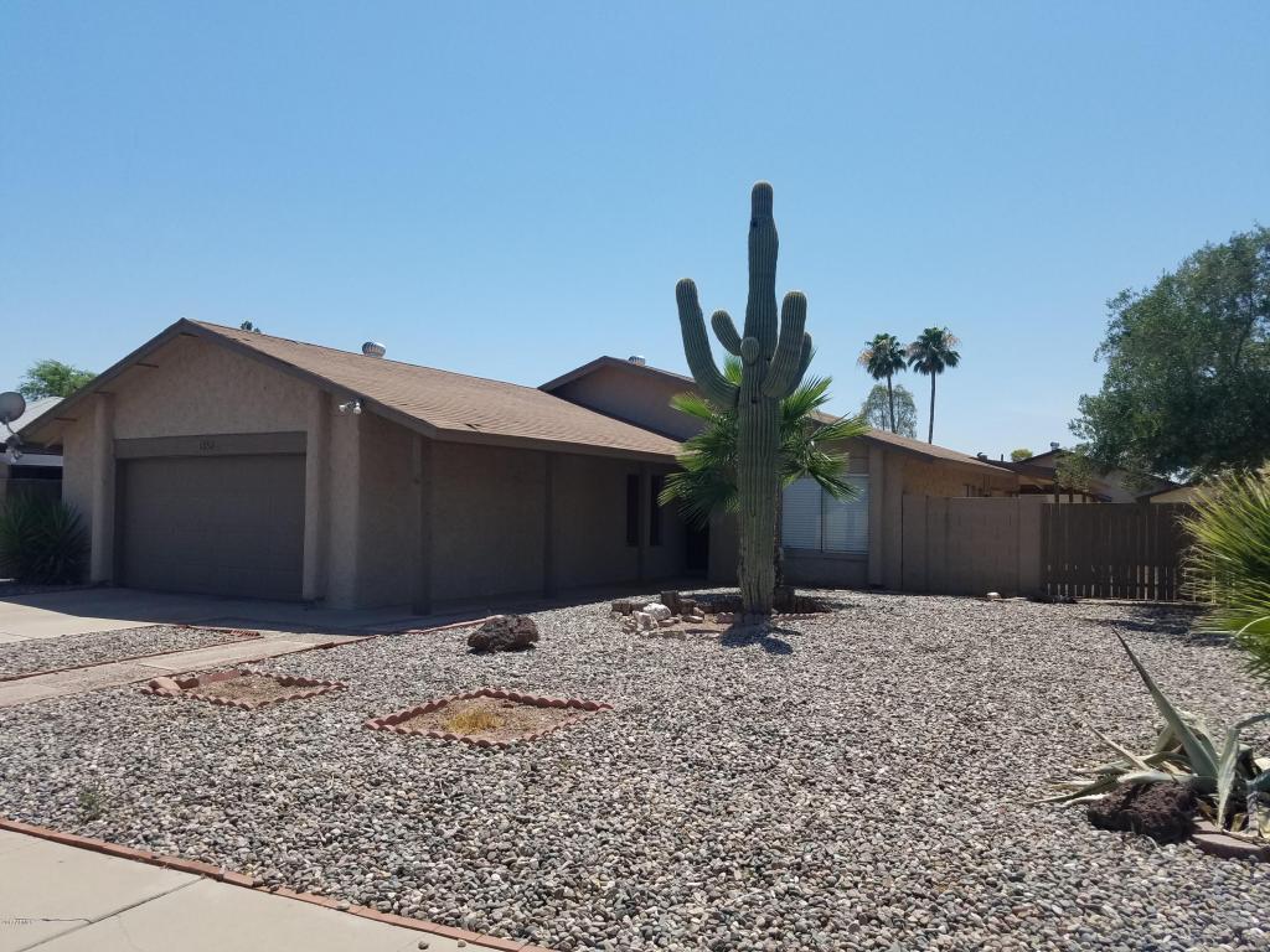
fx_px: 954
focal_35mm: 26
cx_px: 635
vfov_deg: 53.1
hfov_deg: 67.3
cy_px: 476
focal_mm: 4.2
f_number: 1.7
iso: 50
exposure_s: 1/3528
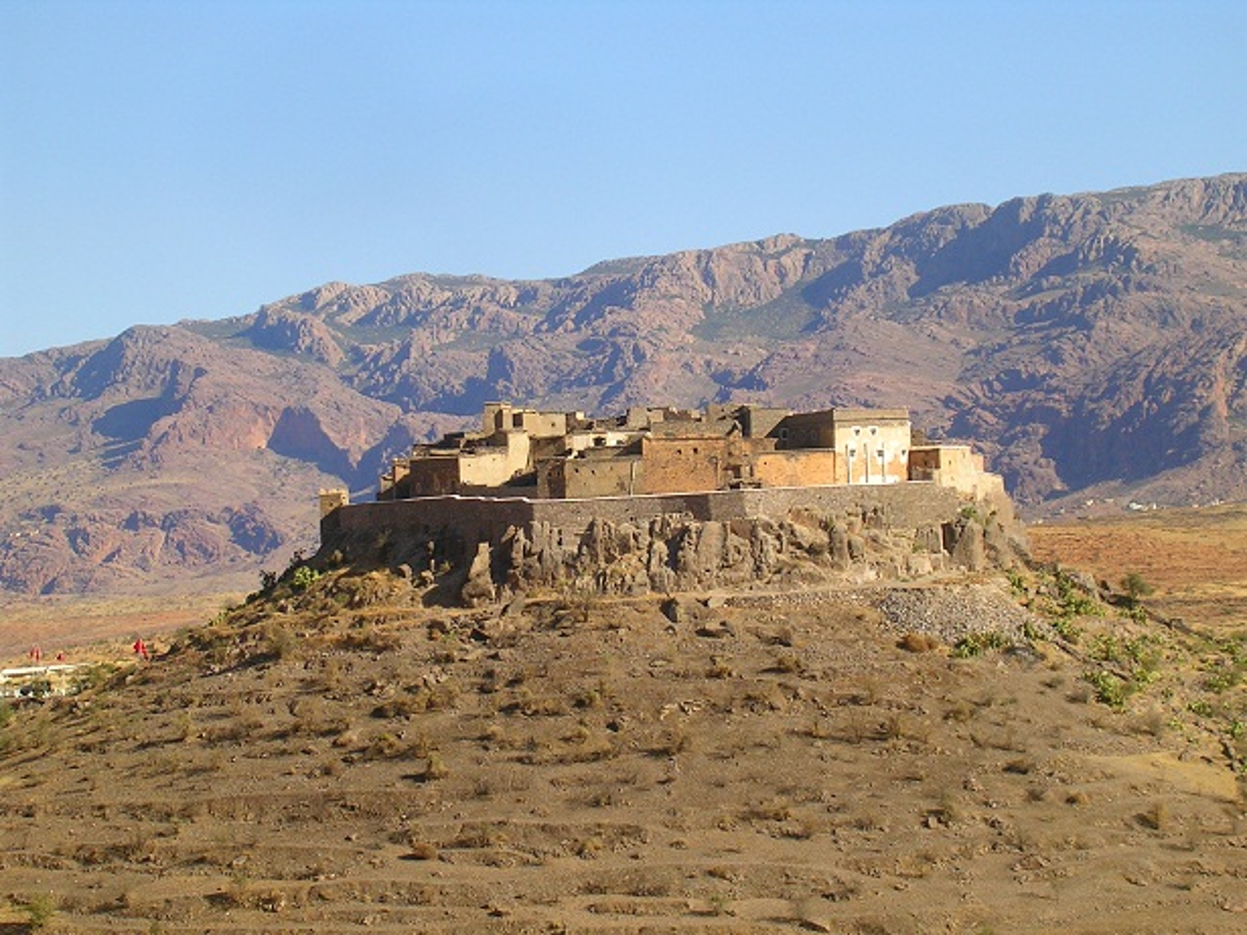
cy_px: 468
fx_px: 4142
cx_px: 624
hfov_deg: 17.1
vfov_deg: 12.9
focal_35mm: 115
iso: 50
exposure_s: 1/333
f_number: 4.9
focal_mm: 17.4
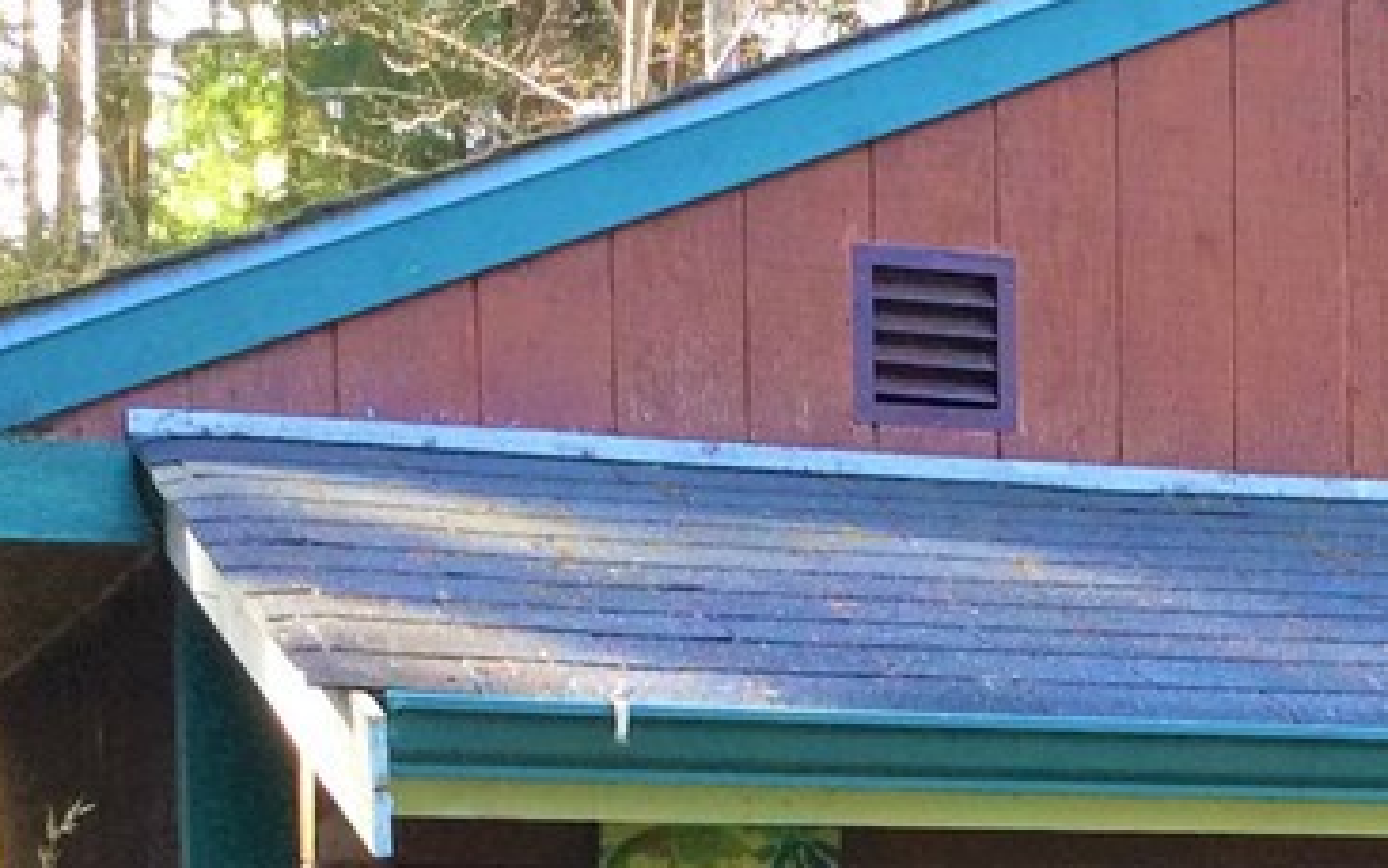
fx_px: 3595
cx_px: 1320
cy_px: 1084
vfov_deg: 13.3
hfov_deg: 21.2
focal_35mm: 95
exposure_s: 1/120
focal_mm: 3.3
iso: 64
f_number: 2.4
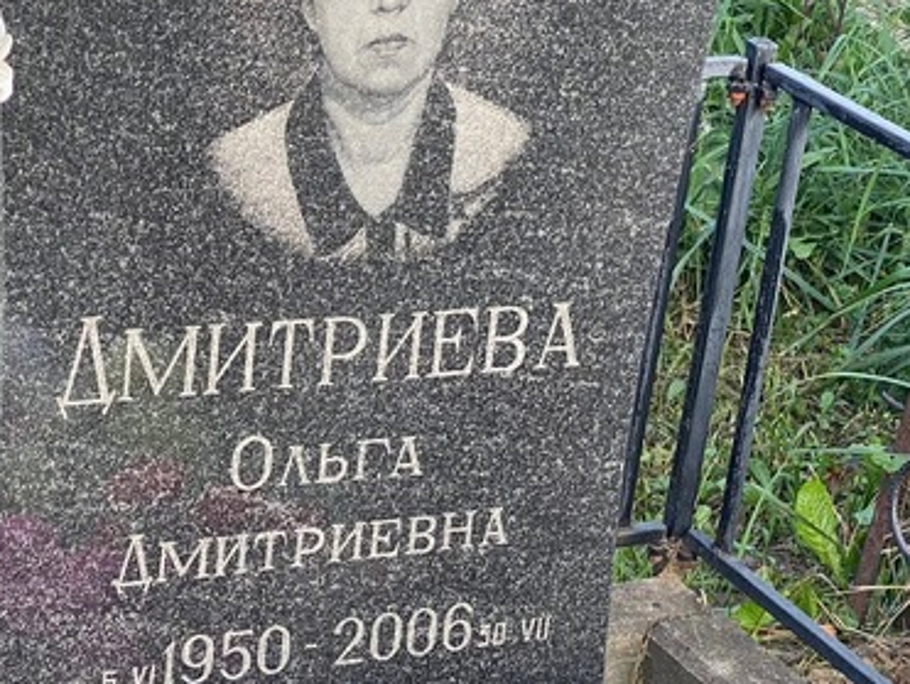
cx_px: 253
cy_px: 397
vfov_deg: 13.2
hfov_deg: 17.5
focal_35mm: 112
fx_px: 2947
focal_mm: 6
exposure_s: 1/122
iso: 40
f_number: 2
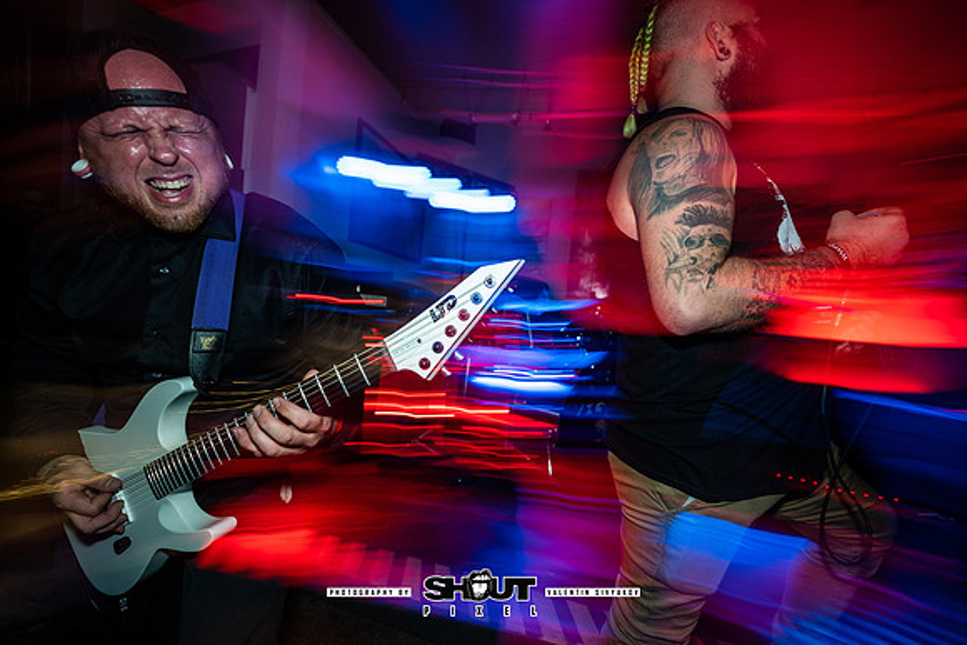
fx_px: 376
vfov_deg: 81.2
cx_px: 484
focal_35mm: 14
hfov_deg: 104.2
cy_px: 322
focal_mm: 14
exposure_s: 1/10
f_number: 2.8
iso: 160
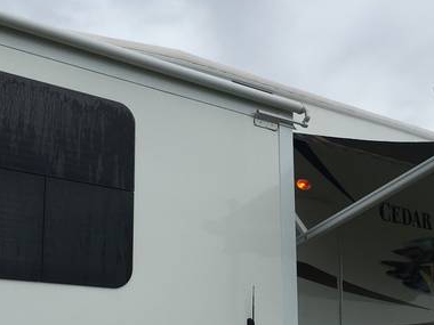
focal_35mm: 61
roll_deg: +0.7
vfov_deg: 23.8
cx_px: 290
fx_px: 765
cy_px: 242
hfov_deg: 31.4
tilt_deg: +11.5
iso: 25
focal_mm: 4.15
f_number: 2.2
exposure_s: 1/801
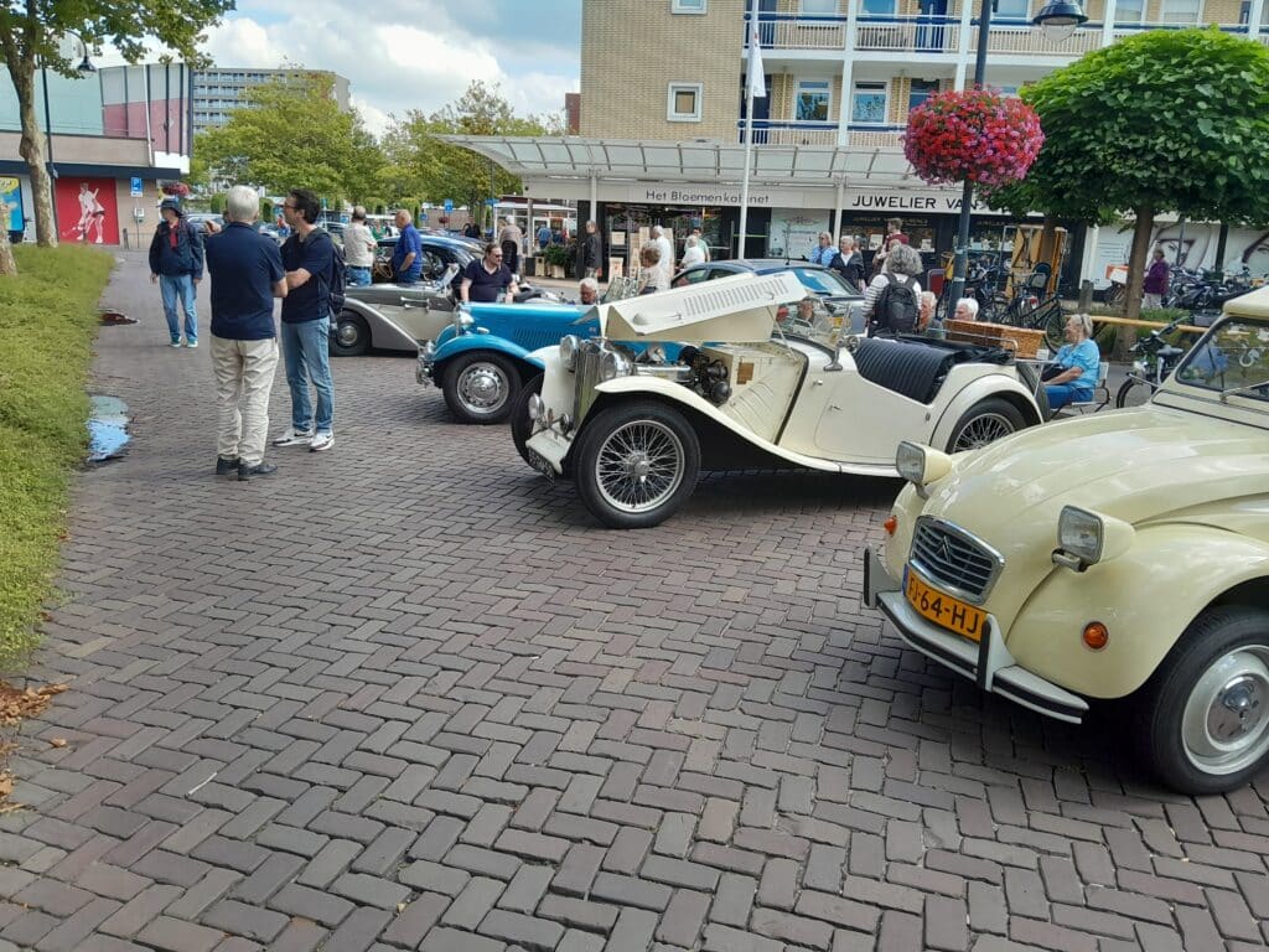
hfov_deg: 67.3
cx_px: 634
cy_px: 476
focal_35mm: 26
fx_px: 953
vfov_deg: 53.1
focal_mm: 3.98
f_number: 1.8
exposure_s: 1/110
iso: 40
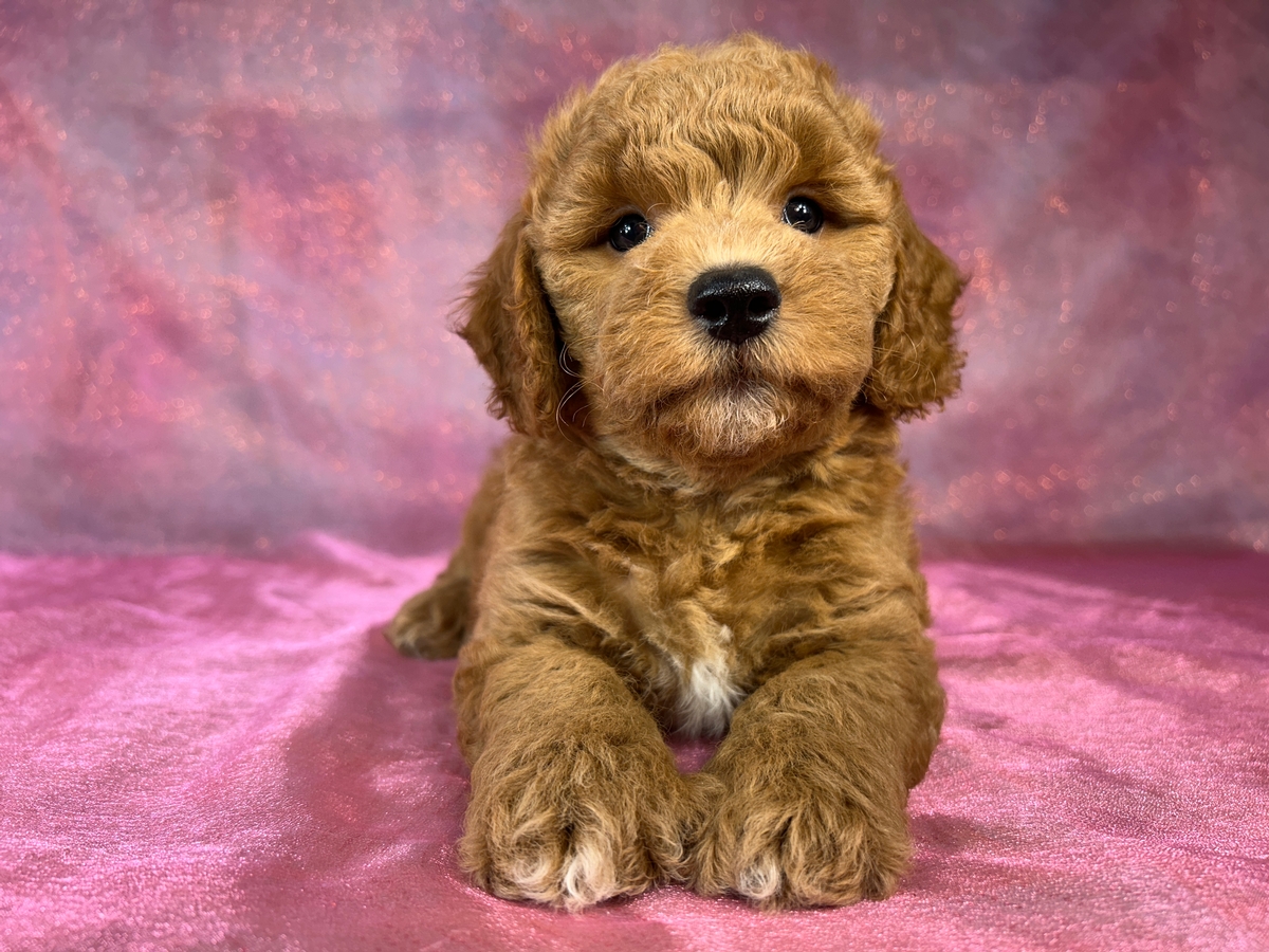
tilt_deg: +0.8
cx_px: 634
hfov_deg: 67.3
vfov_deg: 53.1
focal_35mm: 26
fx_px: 953
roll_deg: +0.0
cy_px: 476
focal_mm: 5.7
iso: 40
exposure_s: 1/175
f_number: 1.5
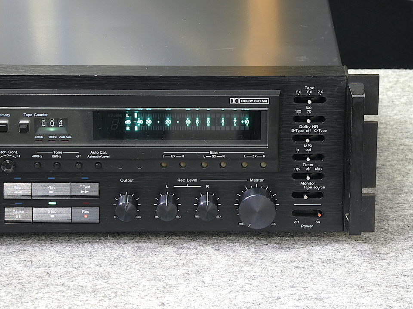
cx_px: 206
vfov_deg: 10.4
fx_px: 1706
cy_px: 154
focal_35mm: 143
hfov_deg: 13.8
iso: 100
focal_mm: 25.6
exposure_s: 1.3
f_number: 5.4
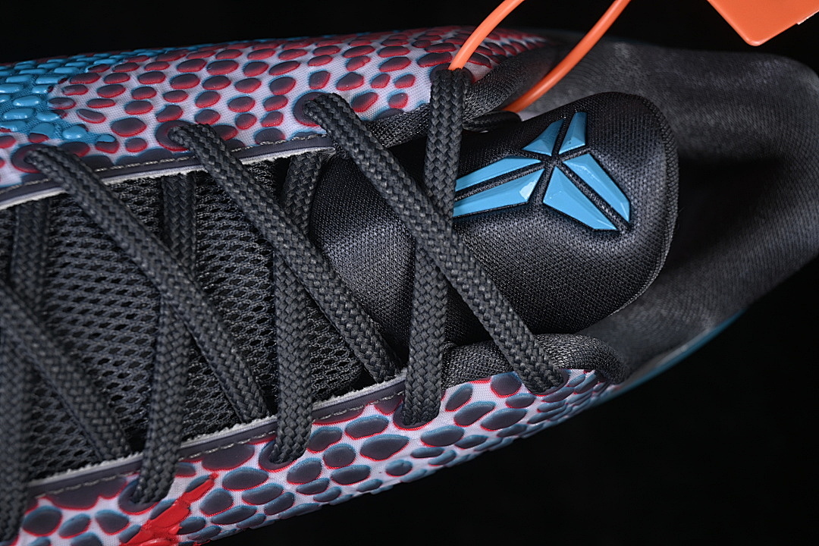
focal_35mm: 75
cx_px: 410
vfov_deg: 18.2
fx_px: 1706
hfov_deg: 27.0
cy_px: 273
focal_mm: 50
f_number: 7.1
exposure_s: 1/80
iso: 160
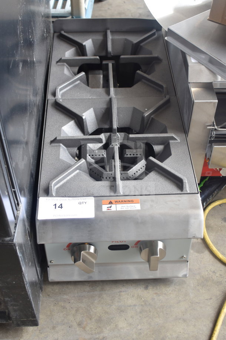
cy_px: 170
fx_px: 452
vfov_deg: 41.1
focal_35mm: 48
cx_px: 113
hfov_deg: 28.1
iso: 360
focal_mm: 32
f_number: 4.5
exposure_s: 1/50
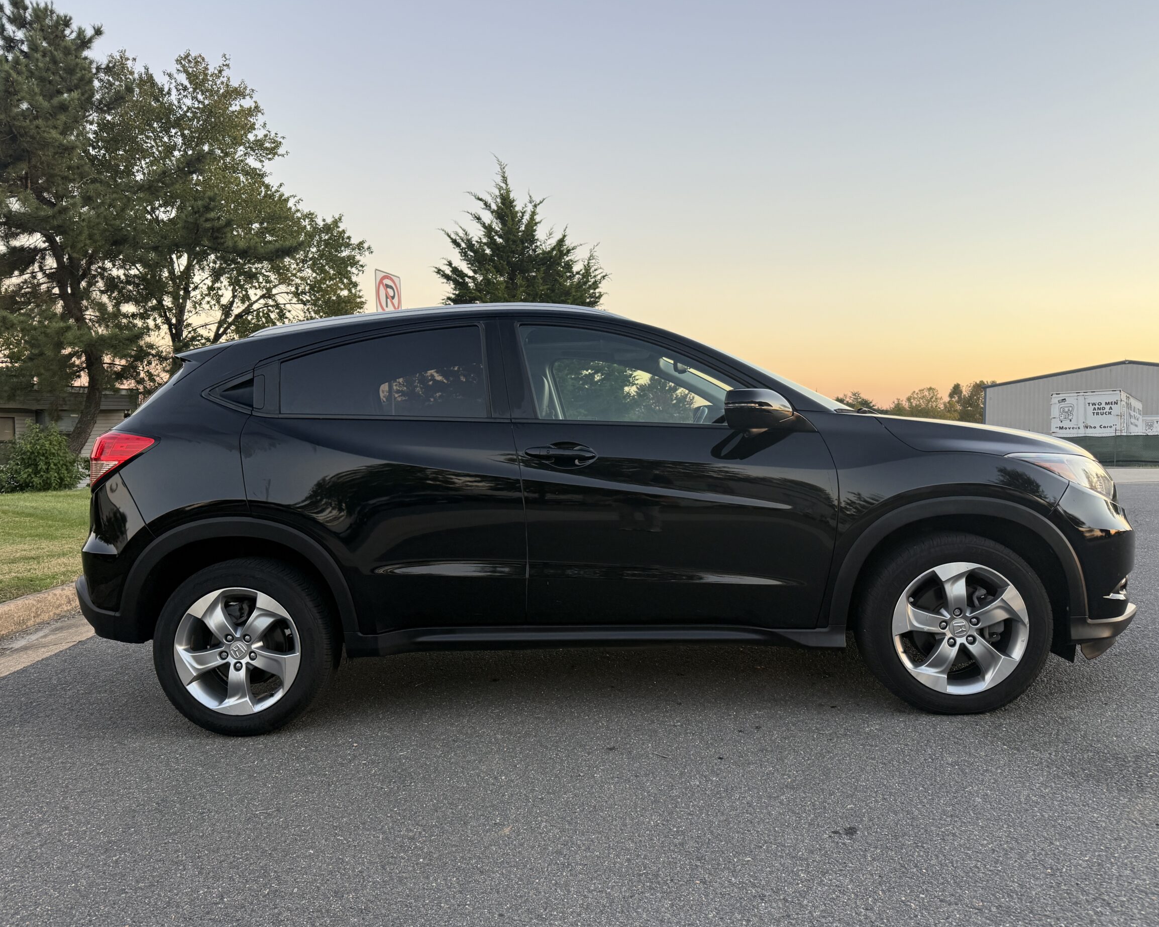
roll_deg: -0.5
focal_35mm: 26
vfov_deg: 54.9
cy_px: 471
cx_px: 587
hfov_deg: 66.0
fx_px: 892
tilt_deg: -2.3
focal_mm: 6.76
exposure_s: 1/100
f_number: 1.78
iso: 80
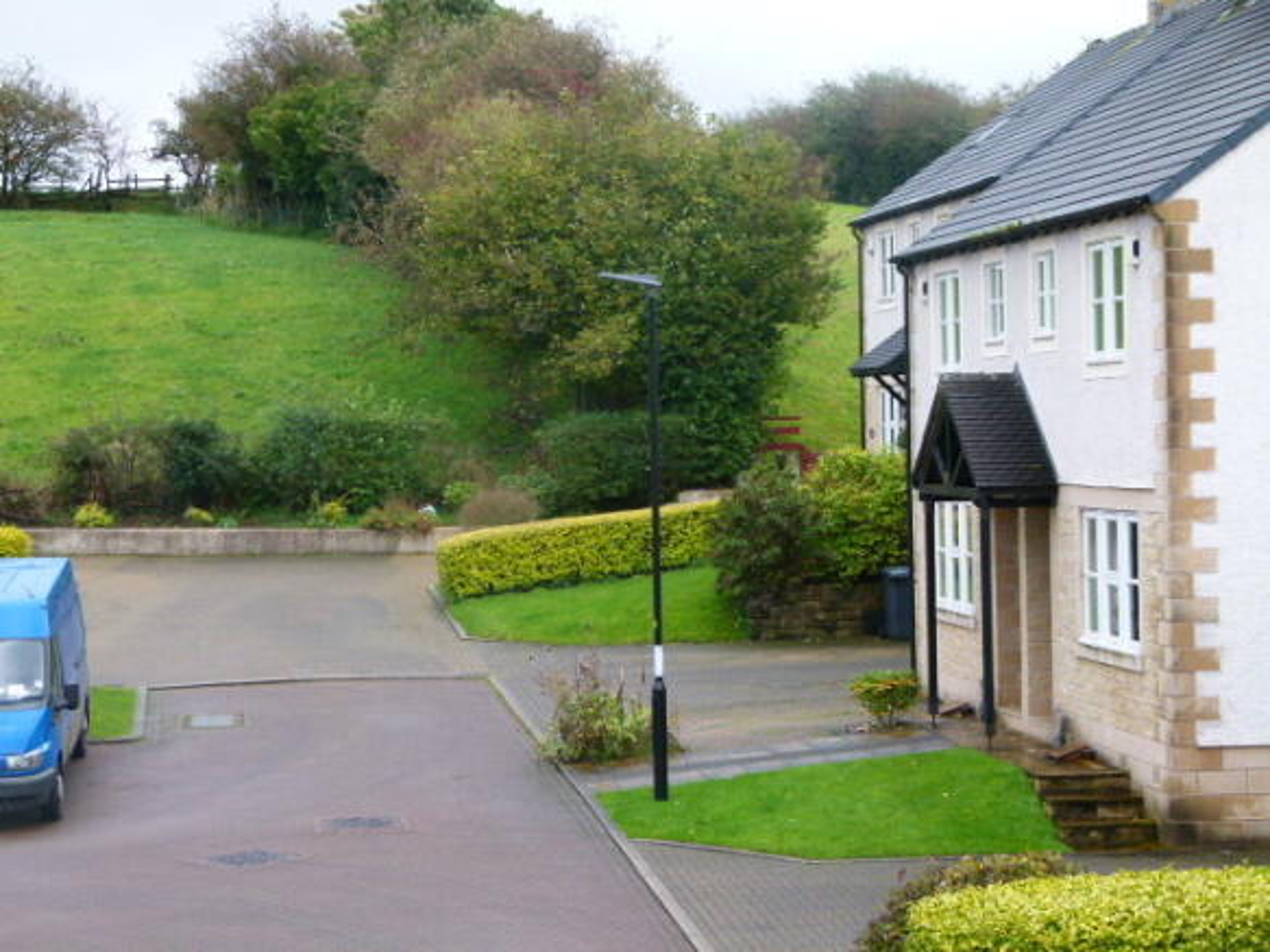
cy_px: 476
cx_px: 635
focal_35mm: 91
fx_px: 3338
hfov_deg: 21.5
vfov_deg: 16.2
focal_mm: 16.4
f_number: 3.4
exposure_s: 1/60
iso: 160
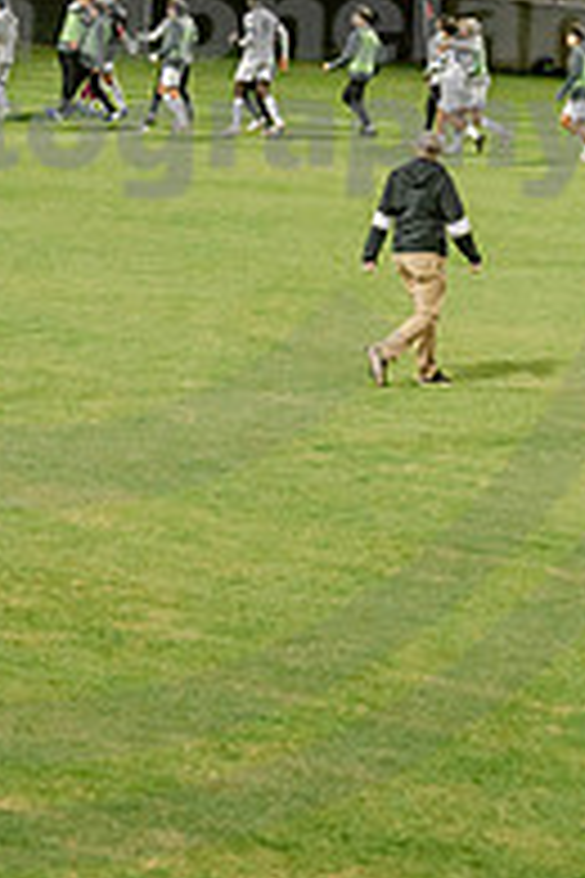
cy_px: 70
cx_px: 14
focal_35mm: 208
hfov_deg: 6.6
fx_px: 5070
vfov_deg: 9.8
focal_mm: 70
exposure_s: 1/160
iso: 2000
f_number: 4
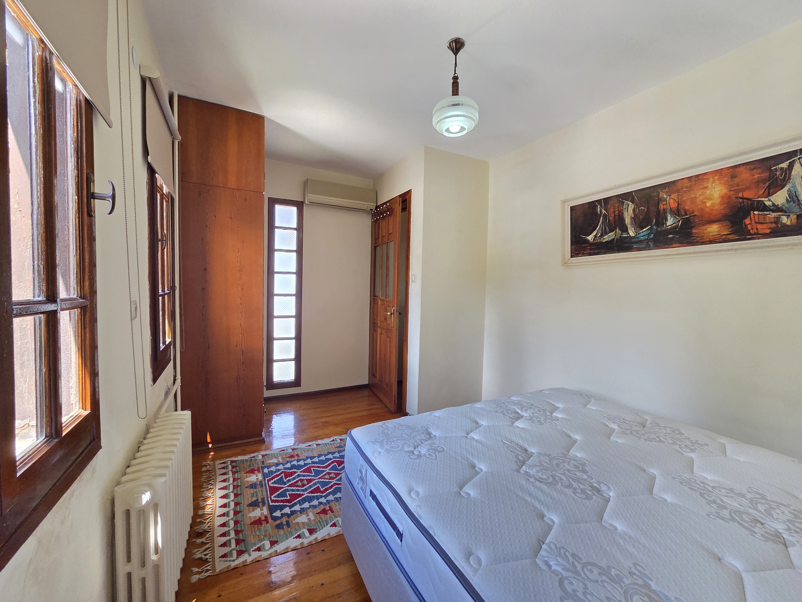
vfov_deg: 89.9
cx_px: 401
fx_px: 301
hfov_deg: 106.2
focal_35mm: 13
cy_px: 301
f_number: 2.2
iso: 200
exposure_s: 1/100
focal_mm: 2.2
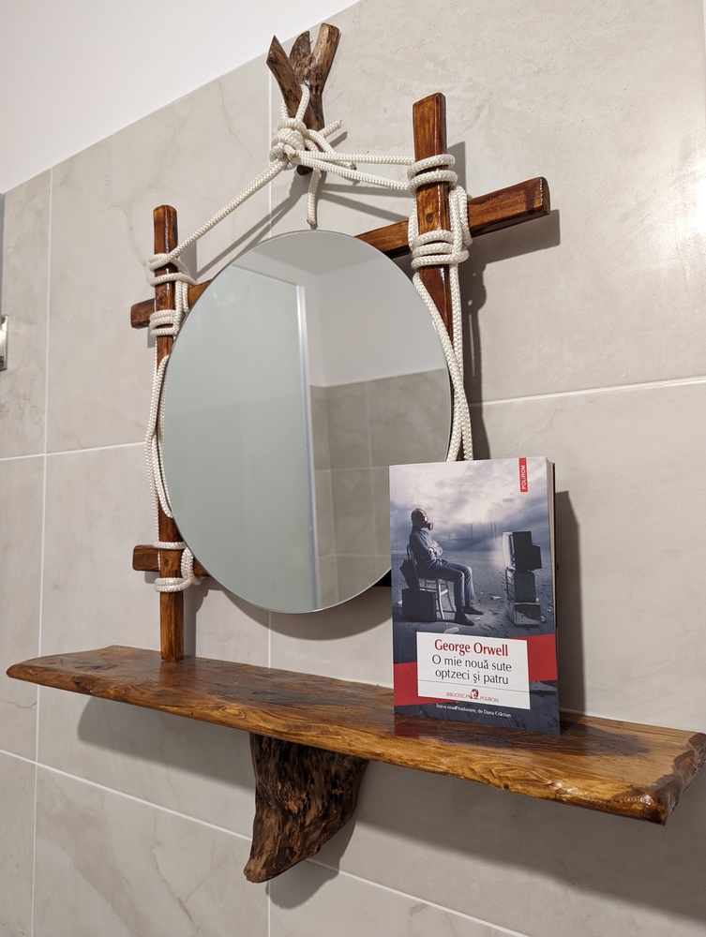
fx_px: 651
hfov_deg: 56.9
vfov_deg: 71.5
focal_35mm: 24
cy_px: 468
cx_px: 353
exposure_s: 1/23.8
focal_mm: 6.81
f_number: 1.85
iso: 125
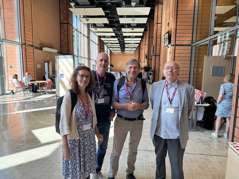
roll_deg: -0.5
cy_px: 90
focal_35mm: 24
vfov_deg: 56.8
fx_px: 166
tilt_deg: -7.3
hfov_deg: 71.6
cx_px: 120
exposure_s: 1/227
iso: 80
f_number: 1.78
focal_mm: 6.76
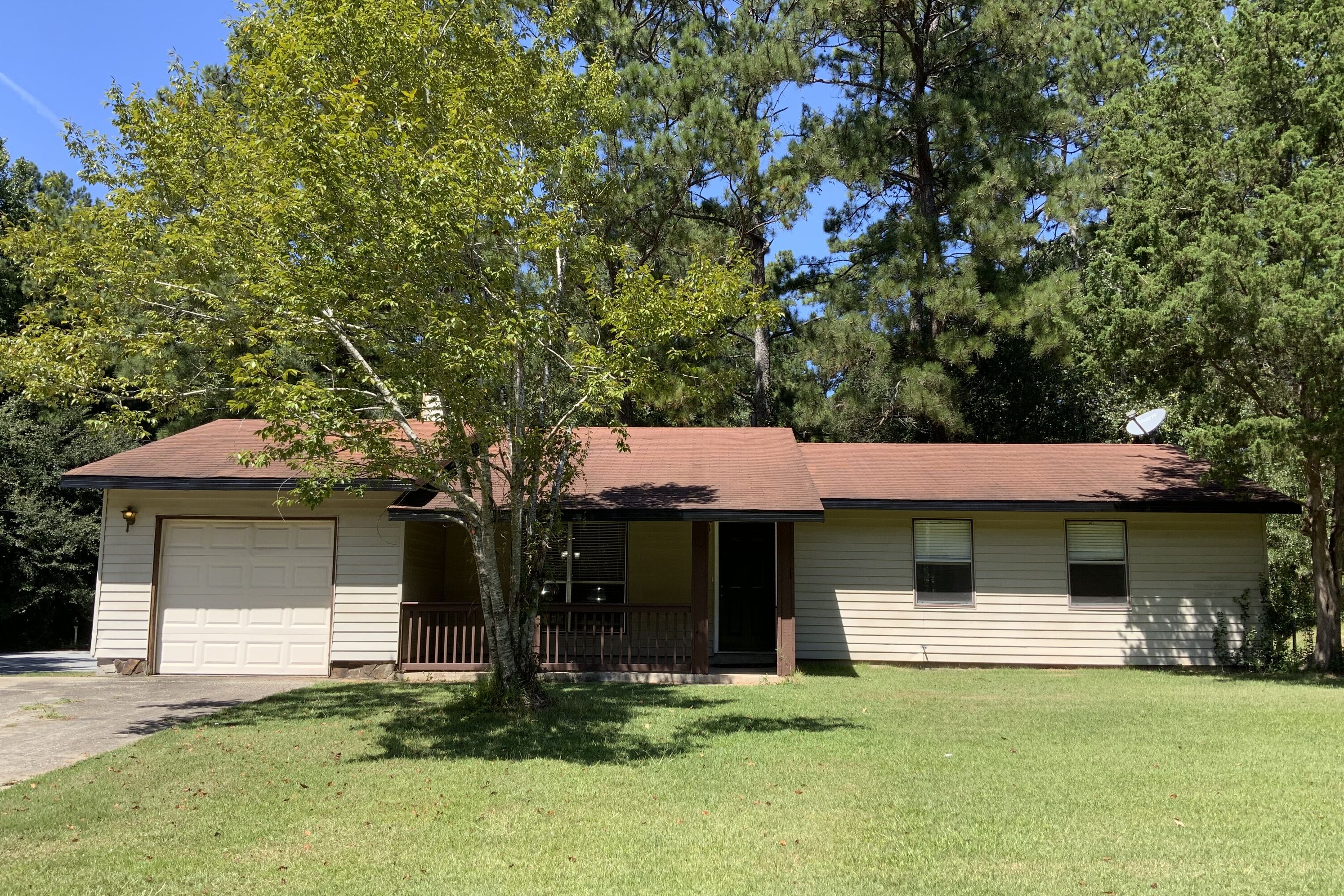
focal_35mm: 31
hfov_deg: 60.3
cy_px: 455
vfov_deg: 42.3
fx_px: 1157
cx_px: 679
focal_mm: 3
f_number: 1.8
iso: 16
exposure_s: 1/792
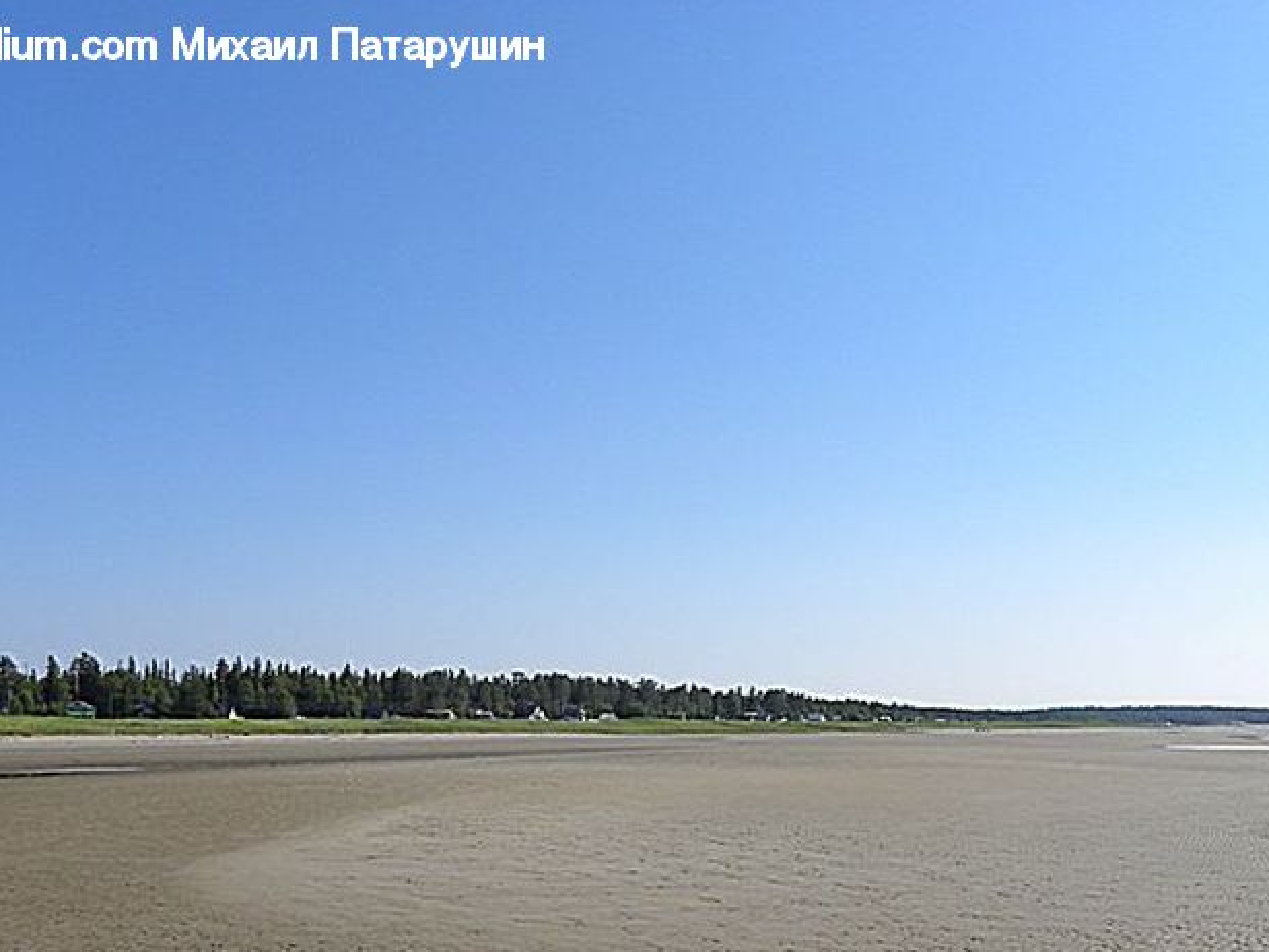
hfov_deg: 48.9
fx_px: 1393
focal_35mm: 38
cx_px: 562
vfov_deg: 37.0
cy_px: 691
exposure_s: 1/345
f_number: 6.3
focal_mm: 4.6
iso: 64
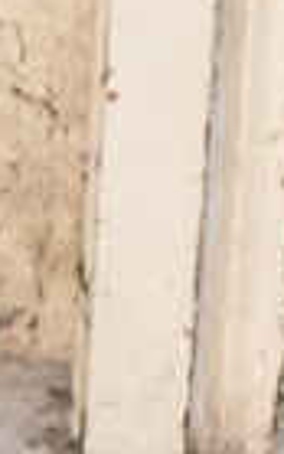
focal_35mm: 308
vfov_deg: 6.8
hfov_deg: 3.9
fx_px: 3810
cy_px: 325
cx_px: -1054
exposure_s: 1/50
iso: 400
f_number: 4
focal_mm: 35
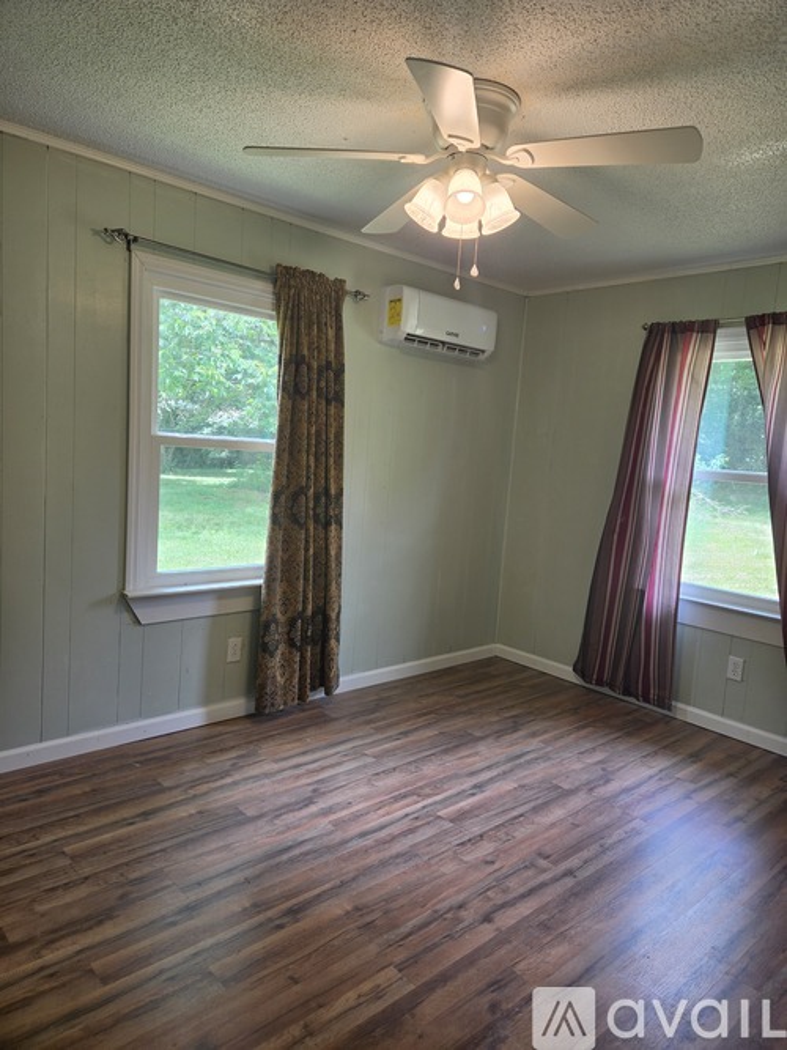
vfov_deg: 73.9
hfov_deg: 58.9
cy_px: 525
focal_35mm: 23
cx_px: 394
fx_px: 697
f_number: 1.8
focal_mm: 5.4
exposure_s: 1/120
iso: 50
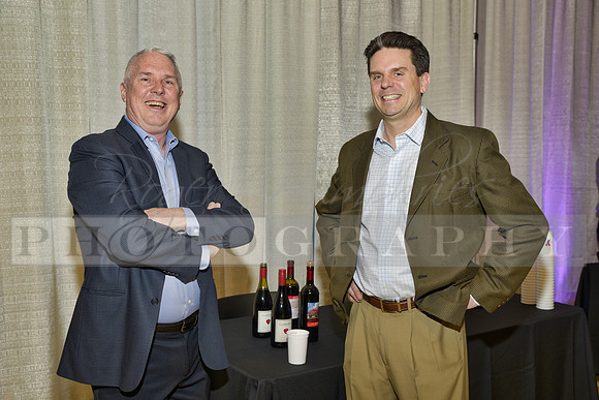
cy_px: 200
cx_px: 300
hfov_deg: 48.4
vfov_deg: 33.4
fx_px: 666
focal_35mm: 40
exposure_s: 1/60
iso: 200
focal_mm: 40
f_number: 5
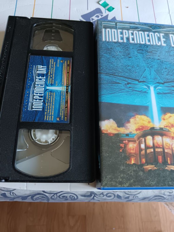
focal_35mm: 27
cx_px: 87
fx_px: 181
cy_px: 116
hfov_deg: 51.4
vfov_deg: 65.3
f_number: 1.9
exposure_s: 1/30
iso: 691
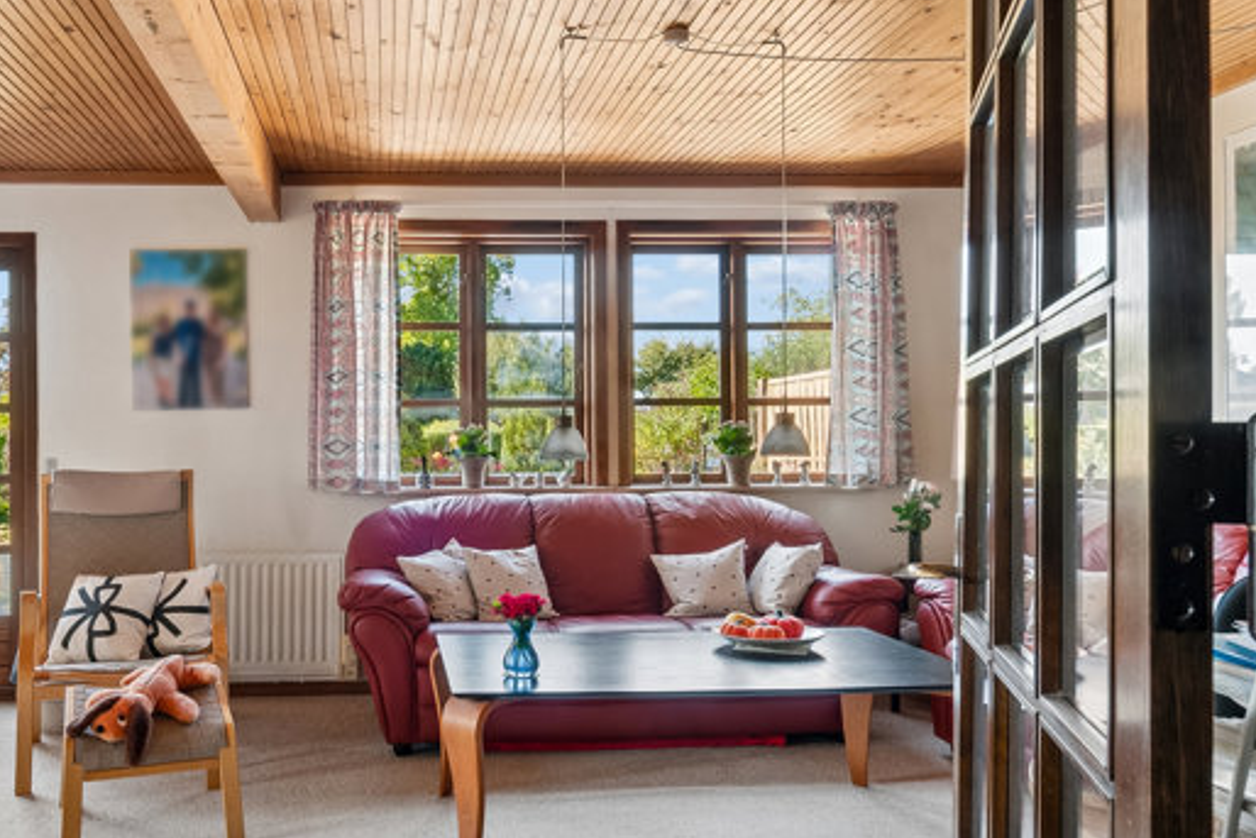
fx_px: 977
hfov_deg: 64.1
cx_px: 442
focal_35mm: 28
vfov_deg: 46.4
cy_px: 417
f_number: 10
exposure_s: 1/10
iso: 200
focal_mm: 12
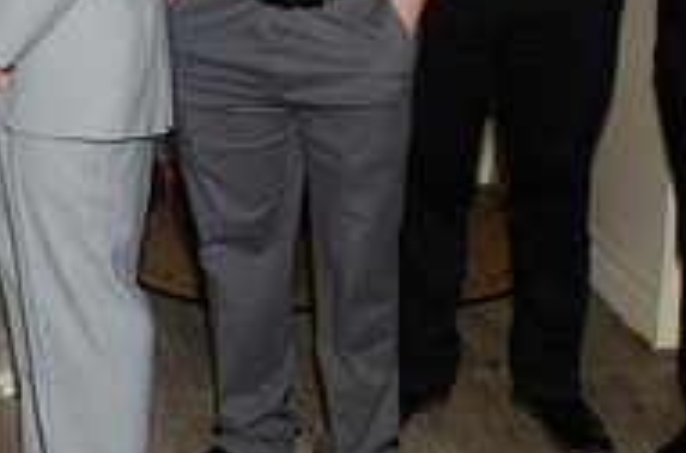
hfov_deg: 23.4
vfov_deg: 16.2
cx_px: -54
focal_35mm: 82
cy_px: 11
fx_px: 1557
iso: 400
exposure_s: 1/80
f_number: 3.5
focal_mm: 18
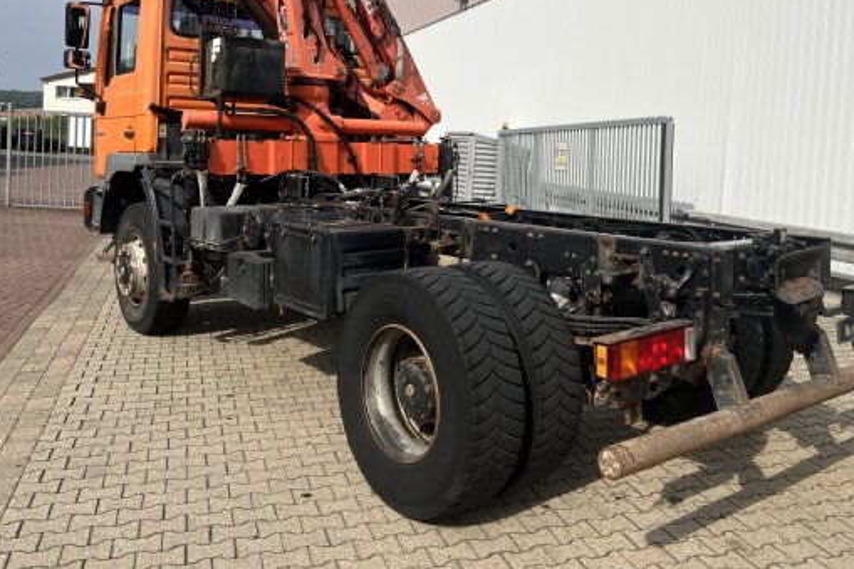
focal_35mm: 34
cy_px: 170
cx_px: 478
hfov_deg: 55.7
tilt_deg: +0.8
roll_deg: -2.7
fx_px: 806
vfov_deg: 38.2
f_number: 1.5
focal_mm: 5.7
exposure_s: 1/6579
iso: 50
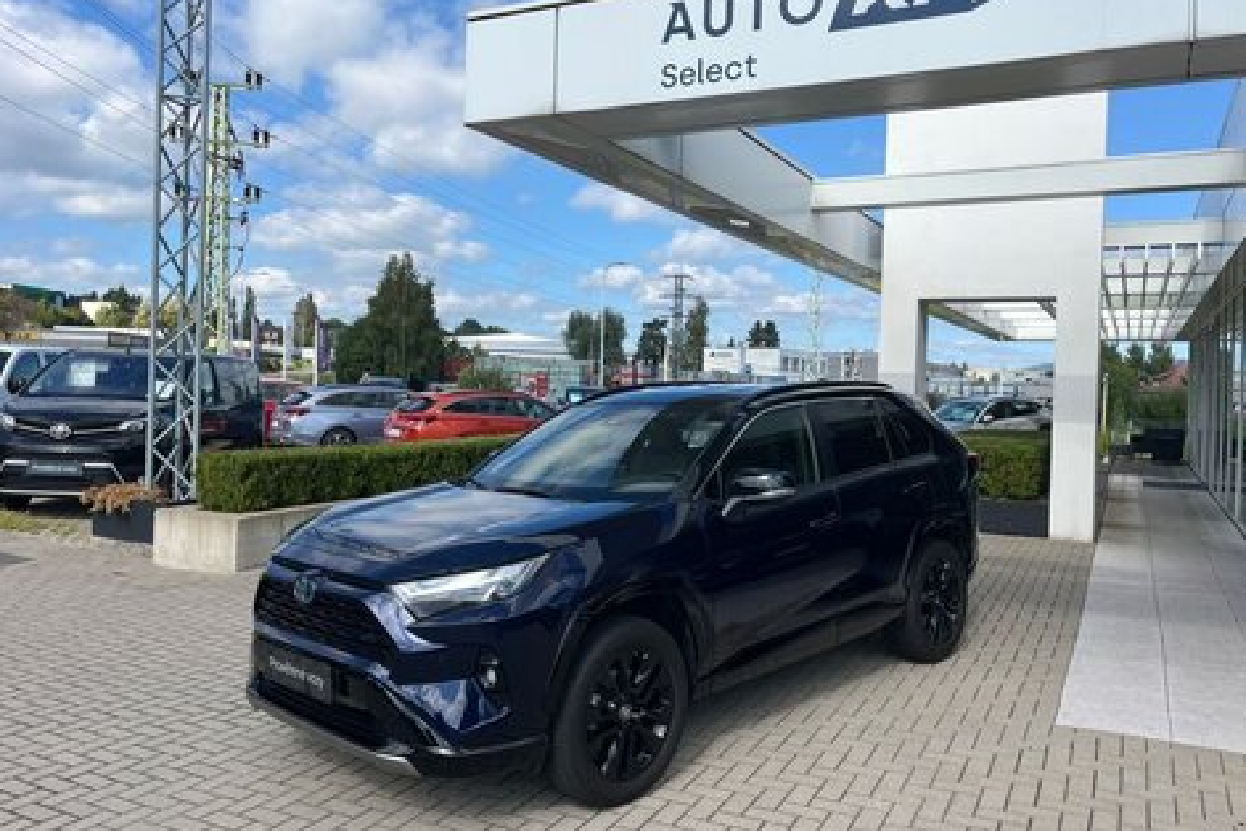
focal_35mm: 28
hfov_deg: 65.5
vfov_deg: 46.4
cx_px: 640
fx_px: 969
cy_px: 386
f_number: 1.6
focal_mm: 5.1
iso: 50
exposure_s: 1/3311
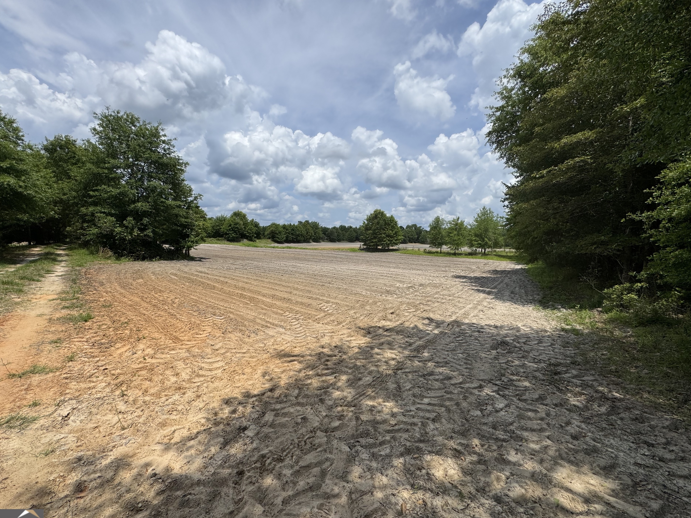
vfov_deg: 81.7
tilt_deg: -5.6
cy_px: 259
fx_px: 299
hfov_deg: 98.1
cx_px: 331
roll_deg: -2.3
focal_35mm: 15
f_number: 2.2
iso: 50
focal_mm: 2.22
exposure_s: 1/4132
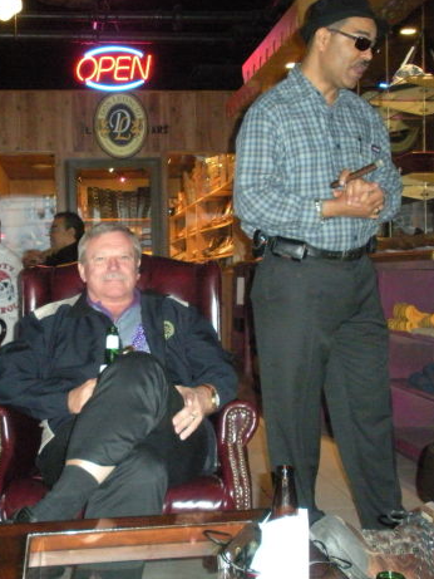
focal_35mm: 50
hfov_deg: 29.0
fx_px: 835
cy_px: 298
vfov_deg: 38.2
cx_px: 162
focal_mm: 6.3
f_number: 3.5
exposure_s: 1/60
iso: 800
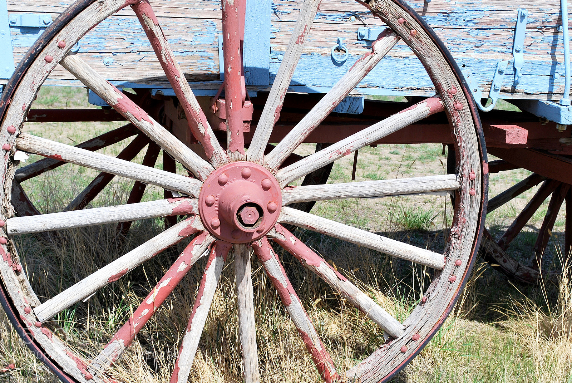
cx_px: 286
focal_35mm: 72
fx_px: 1145
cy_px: 192
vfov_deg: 19.0
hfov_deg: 28.0
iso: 100
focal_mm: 48
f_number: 9
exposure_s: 1/320
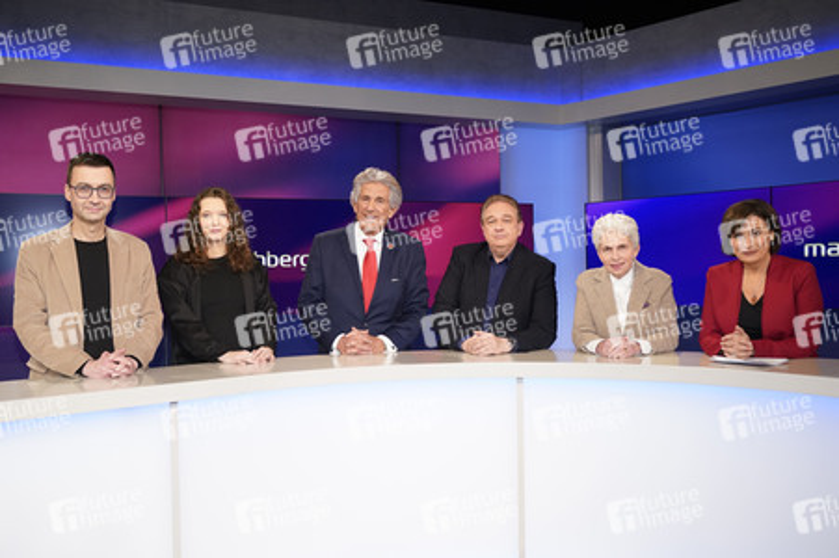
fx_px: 652
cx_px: 420
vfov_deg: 46.3
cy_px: 279
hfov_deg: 65.5
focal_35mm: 28
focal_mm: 28
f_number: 5
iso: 2000
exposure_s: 1/125
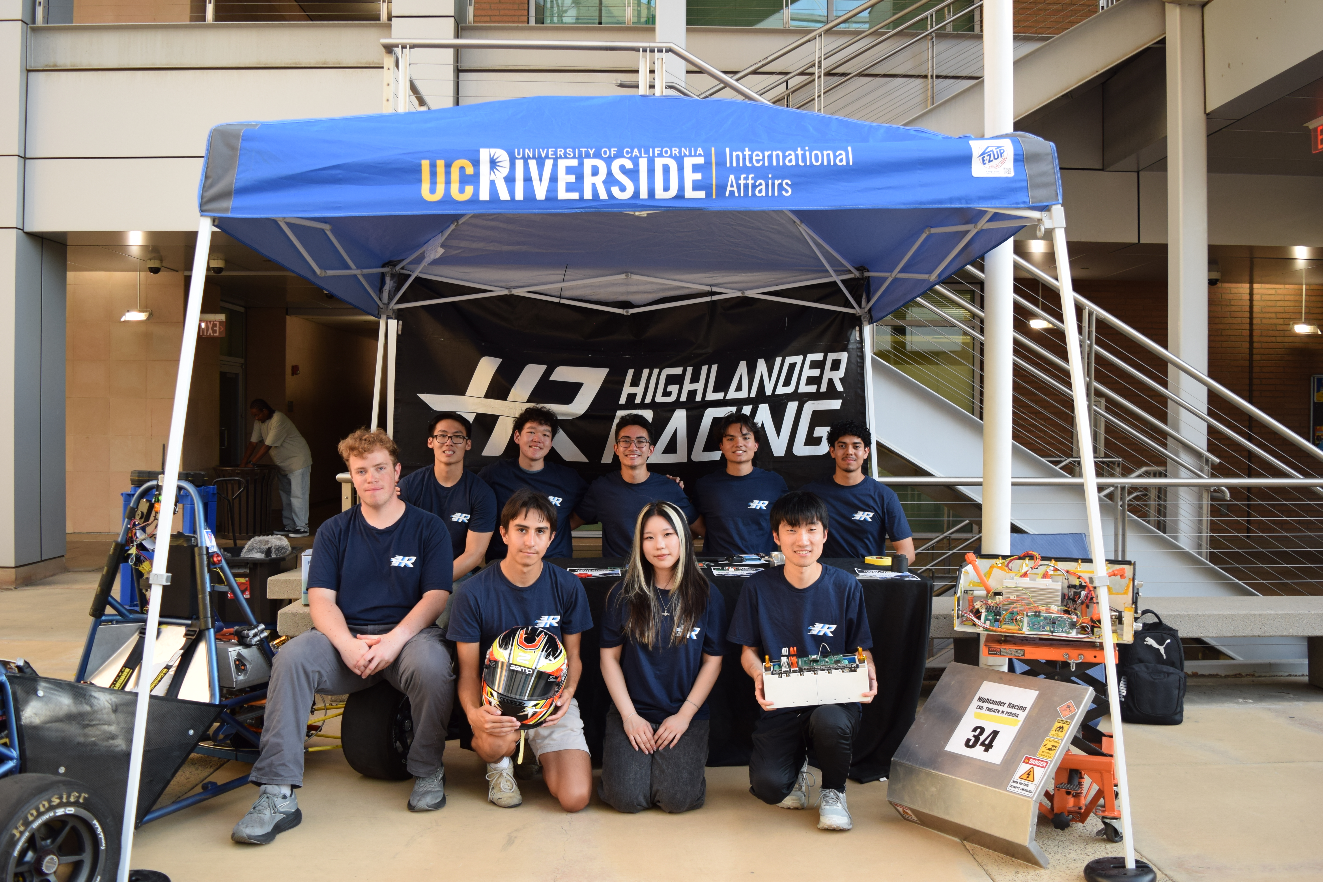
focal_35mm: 30
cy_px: 441
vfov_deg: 43.6
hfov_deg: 61.9
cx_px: 662
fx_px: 1102
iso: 400
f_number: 4.5
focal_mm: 20
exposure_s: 1/80
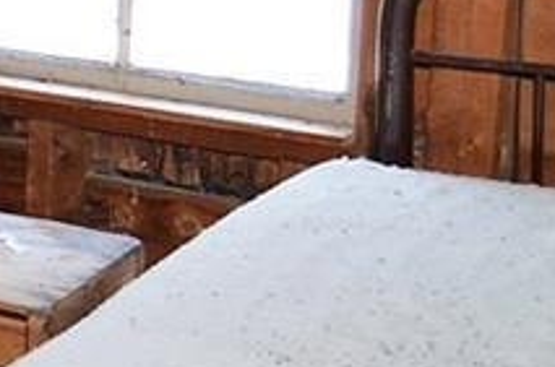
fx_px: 2000
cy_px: 18
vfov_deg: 10.4
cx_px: -628
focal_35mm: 130
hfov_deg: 13.2
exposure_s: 1/60
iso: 400
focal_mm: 18
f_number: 4
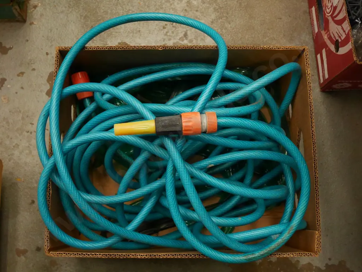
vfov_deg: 36.0
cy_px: 136
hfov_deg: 46.8
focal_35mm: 40
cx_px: 181
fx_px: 418
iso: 3200
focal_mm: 20
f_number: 4.6
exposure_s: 1/200
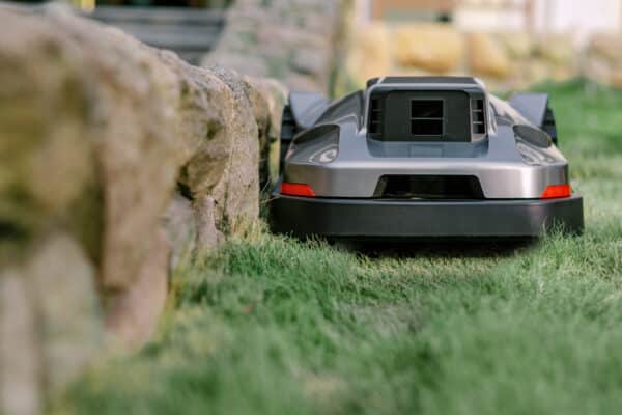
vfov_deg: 15.7
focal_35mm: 87
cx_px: 311
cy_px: 208
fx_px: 1503
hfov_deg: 23.4
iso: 160
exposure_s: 1/2000
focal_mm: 58
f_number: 2.2
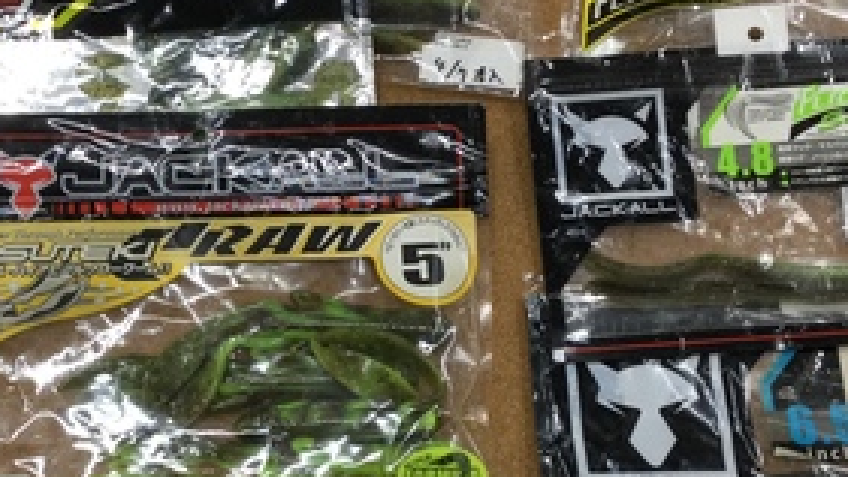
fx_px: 1619
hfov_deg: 28.9
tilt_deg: -75.3
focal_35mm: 72
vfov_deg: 16.7
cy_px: 320
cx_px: 208
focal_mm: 3.3
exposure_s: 1/40
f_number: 2.4
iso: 25
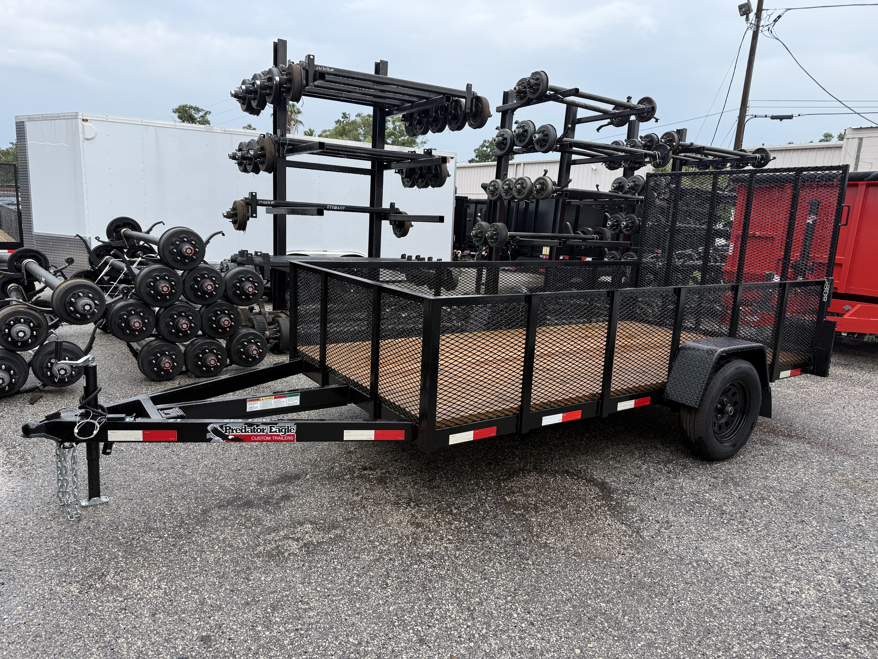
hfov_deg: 71.6
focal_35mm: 24
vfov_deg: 56.8
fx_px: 609
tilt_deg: -10.4
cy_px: 330
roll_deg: -3.0
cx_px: 439
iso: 80
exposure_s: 1/888
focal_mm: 6.76
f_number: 1.78
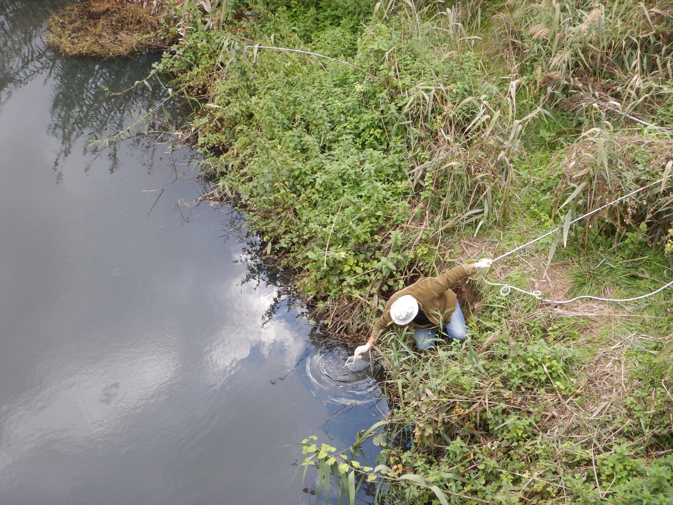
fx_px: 855
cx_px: 336
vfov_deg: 32.9
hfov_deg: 42.9
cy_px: 252
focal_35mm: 44
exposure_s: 1/50
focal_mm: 7.8
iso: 125
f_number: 4.3
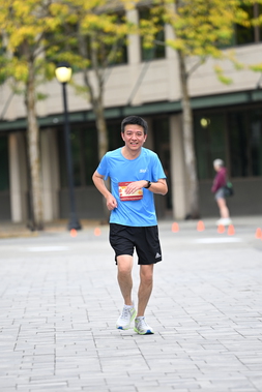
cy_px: 208
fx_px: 2770
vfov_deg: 8.1
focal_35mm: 254
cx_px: 138
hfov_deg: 5.4
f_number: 2.8
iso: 640
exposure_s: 1/1600
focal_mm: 175
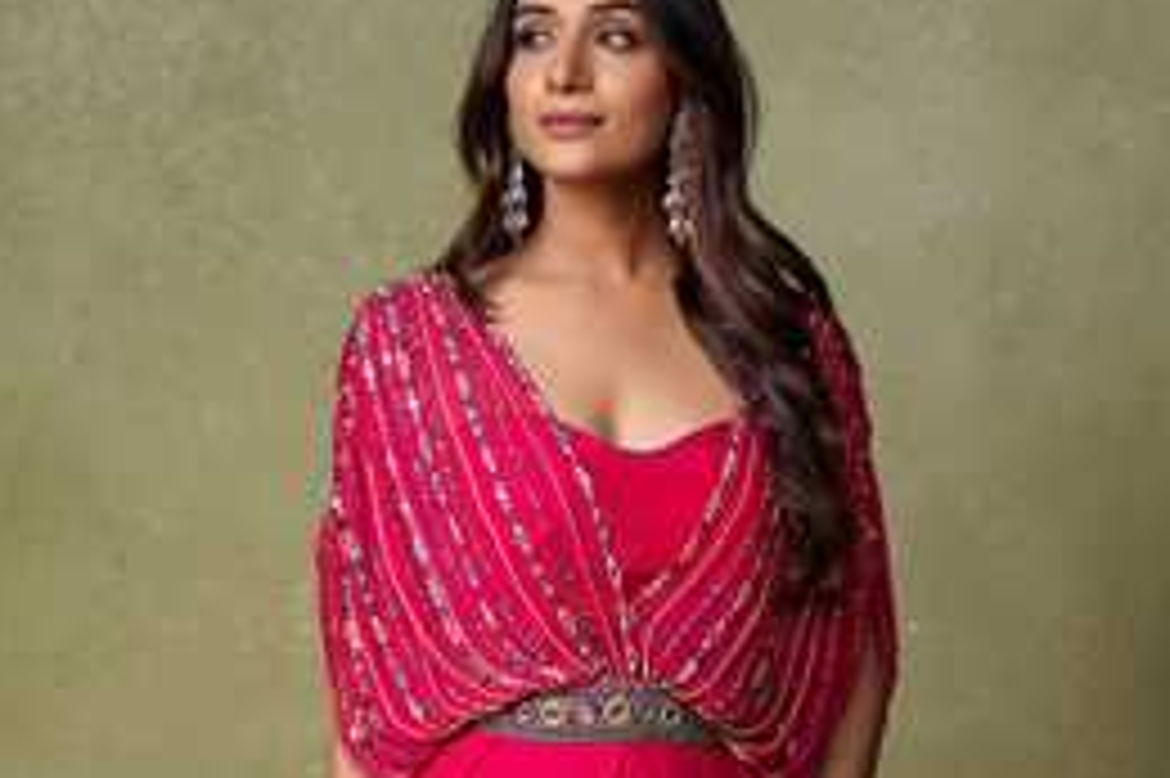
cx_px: 626
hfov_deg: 19.5
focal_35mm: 105
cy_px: 1005
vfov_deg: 12.6
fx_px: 3404
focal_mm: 51.9
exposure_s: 1/200
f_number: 7.1
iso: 500
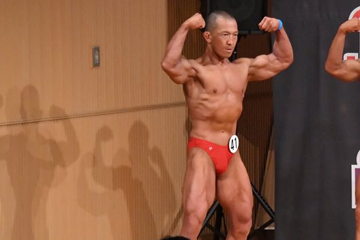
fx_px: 4180
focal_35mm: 418
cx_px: 263
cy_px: 168
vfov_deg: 3.3
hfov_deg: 4.9
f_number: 5.6
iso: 10000
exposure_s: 1/400
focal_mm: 190
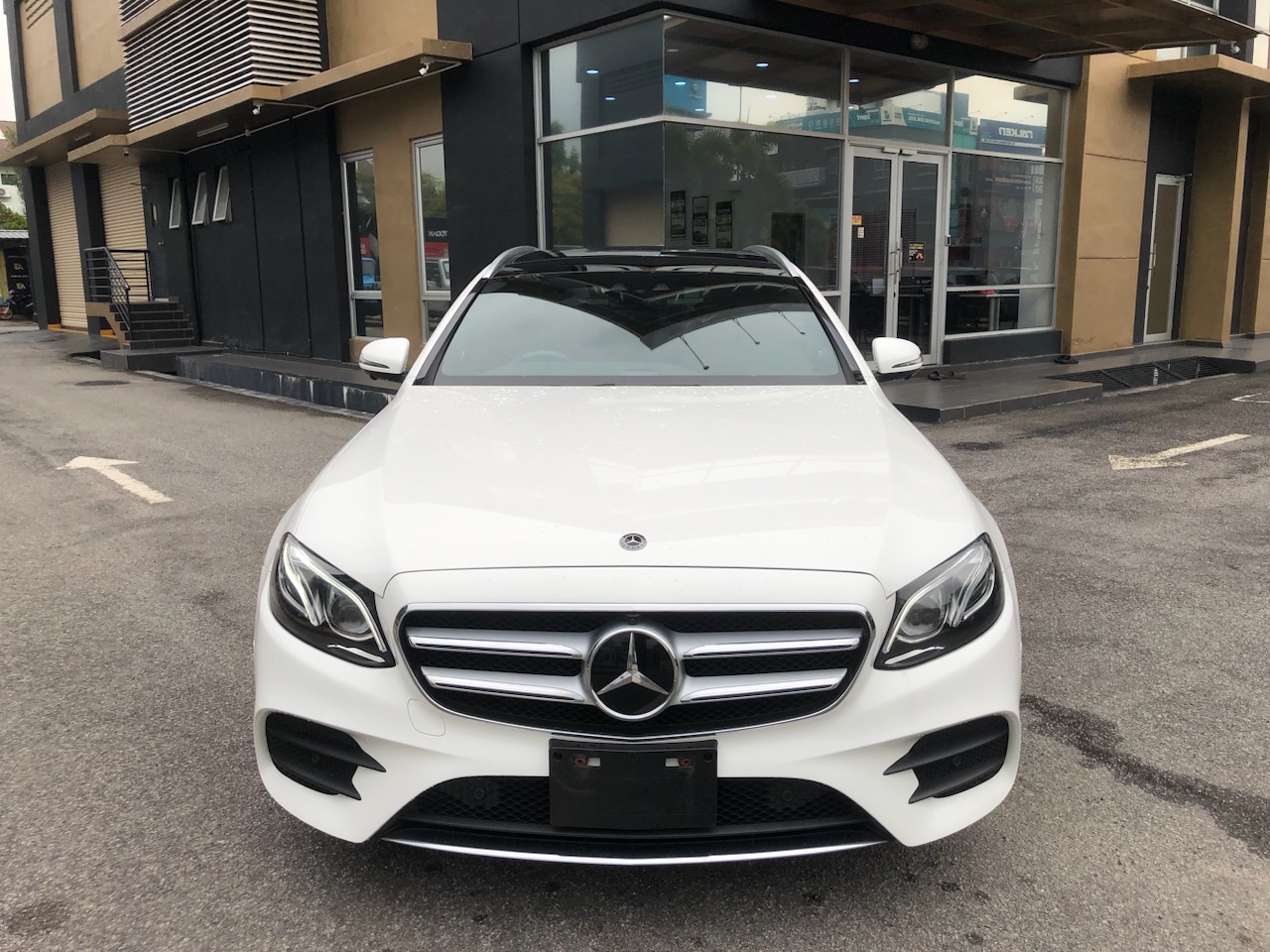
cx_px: 635
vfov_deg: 49.7
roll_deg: +0.1
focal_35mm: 28
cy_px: 476
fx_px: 1027
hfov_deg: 63.4
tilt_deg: -9.7
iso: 25
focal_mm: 3.99
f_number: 1.8
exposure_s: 1/302
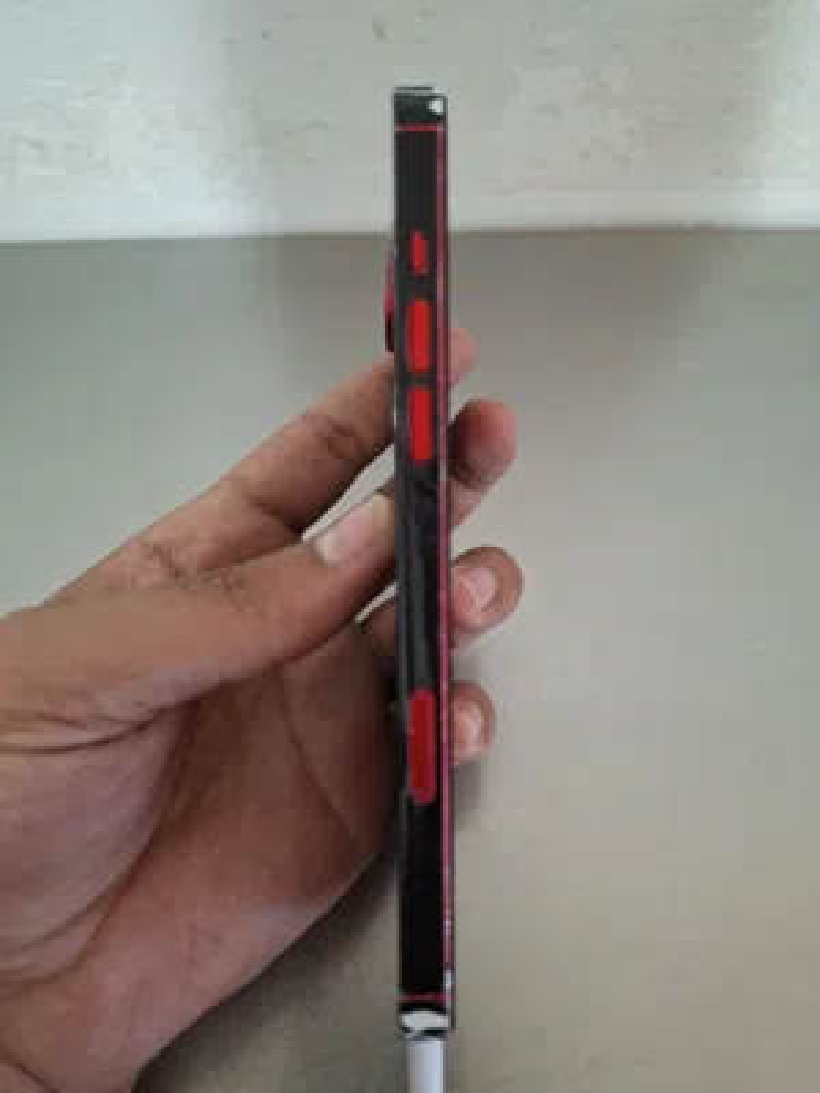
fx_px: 726
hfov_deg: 58.9
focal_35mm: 23
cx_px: 410
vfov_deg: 73.9
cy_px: 546
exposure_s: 1/40
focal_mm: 5.54
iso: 250
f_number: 1.8
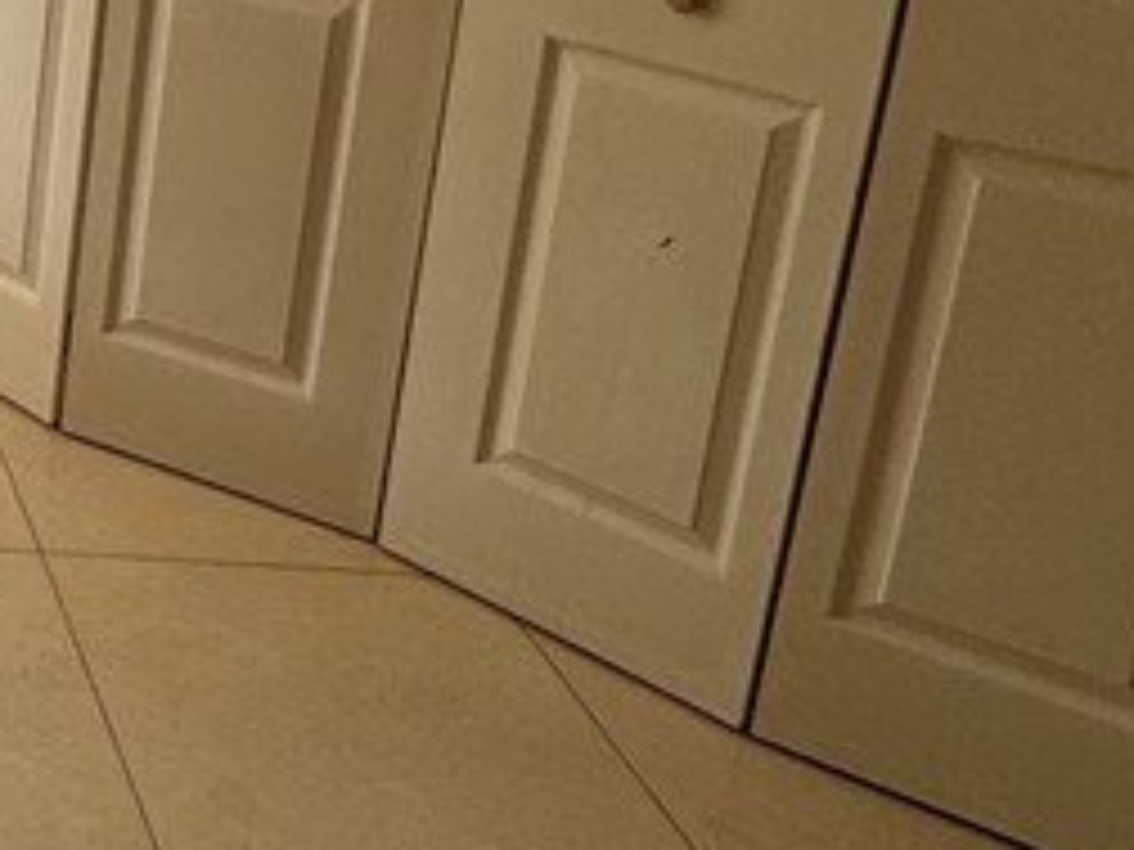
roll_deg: -1.2
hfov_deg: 25.4
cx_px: -572
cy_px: -126
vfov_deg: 23.7
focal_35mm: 57
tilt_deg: -14.4
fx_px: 1867
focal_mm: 2.22
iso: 64
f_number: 2.2
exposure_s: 1/99
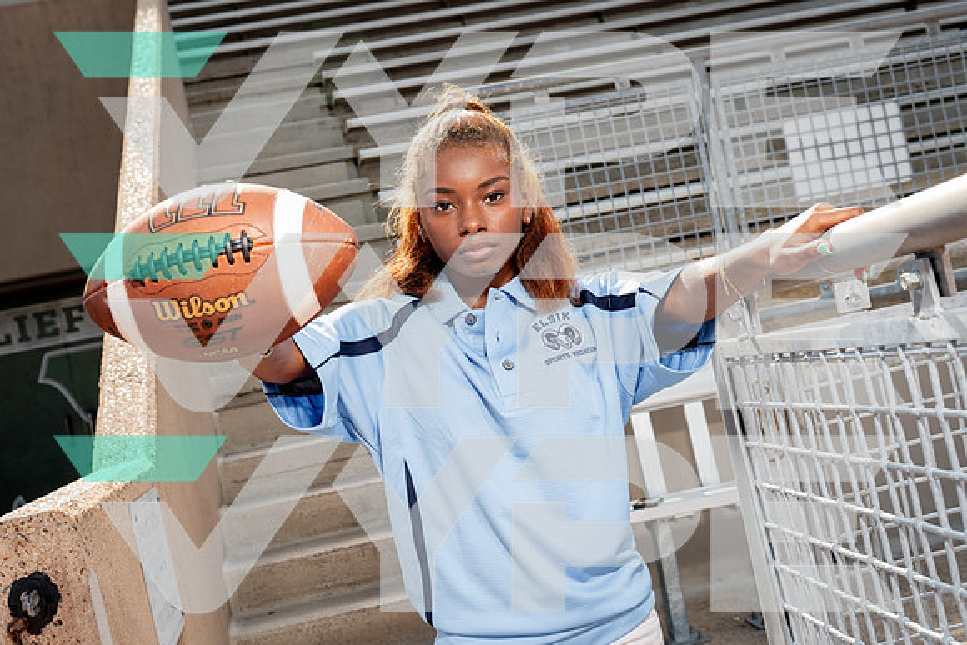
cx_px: 484
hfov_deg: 39.6
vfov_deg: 27.0
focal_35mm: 50
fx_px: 1343
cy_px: 322
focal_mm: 50
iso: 250
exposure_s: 1/250
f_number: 8
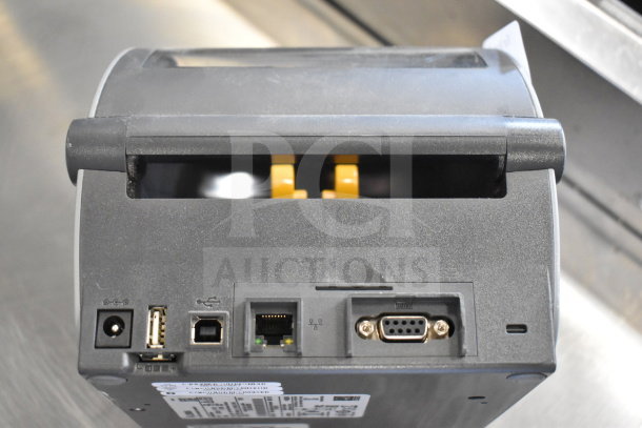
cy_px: 214
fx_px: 856
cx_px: 321
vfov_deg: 28.1
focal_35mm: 48
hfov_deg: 41.1
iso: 6400
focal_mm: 32
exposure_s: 1/80
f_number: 4.5
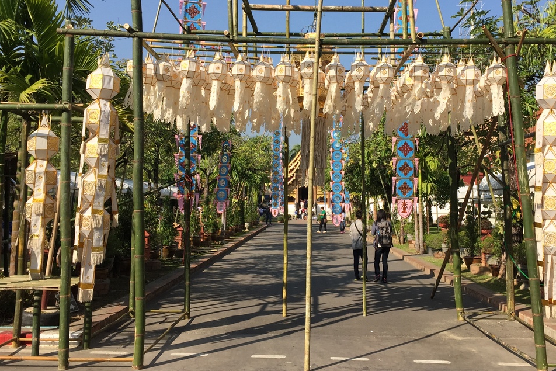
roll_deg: -1.3
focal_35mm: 38
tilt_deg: +6.2
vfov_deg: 34.9
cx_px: 312
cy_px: 139
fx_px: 587
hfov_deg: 50.6
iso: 32
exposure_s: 1/1721
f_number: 2.2
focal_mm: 4.15
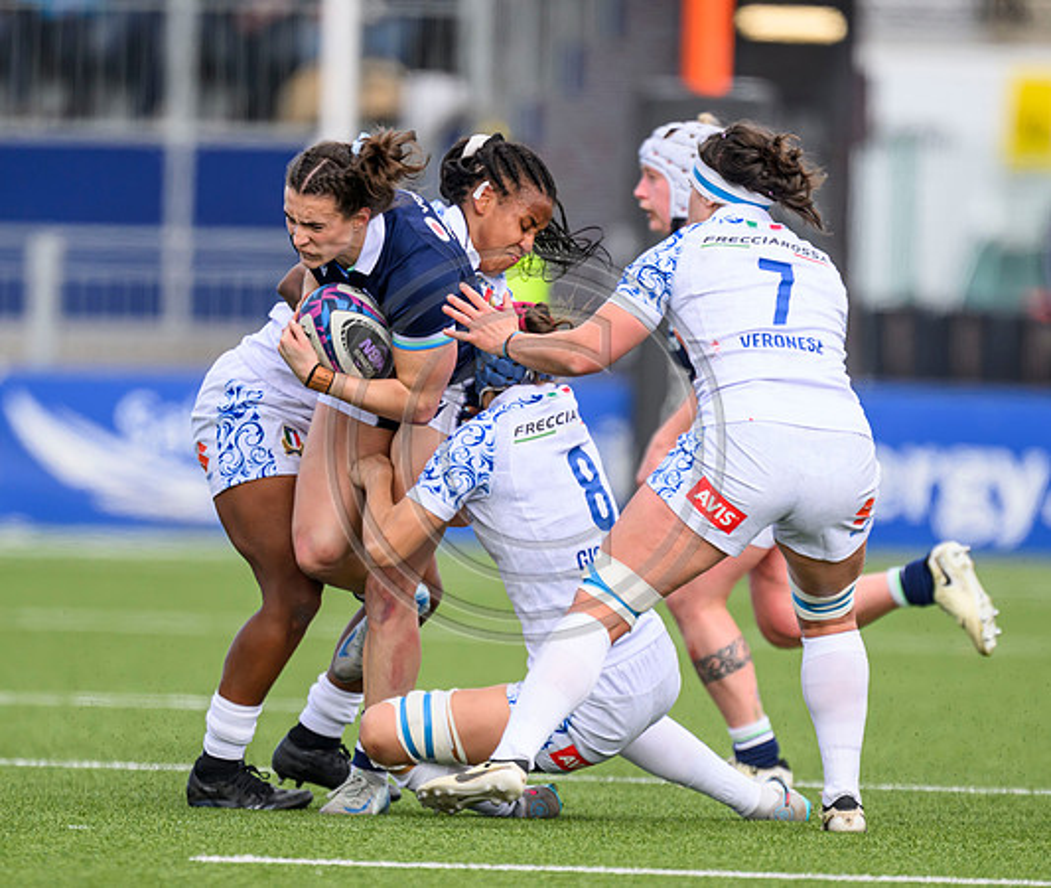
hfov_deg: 2.2
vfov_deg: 1.8
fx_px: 27784
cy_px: 581
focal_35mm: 874
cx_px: 424
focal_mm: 560
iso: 500
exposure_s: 1/1250
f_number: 4
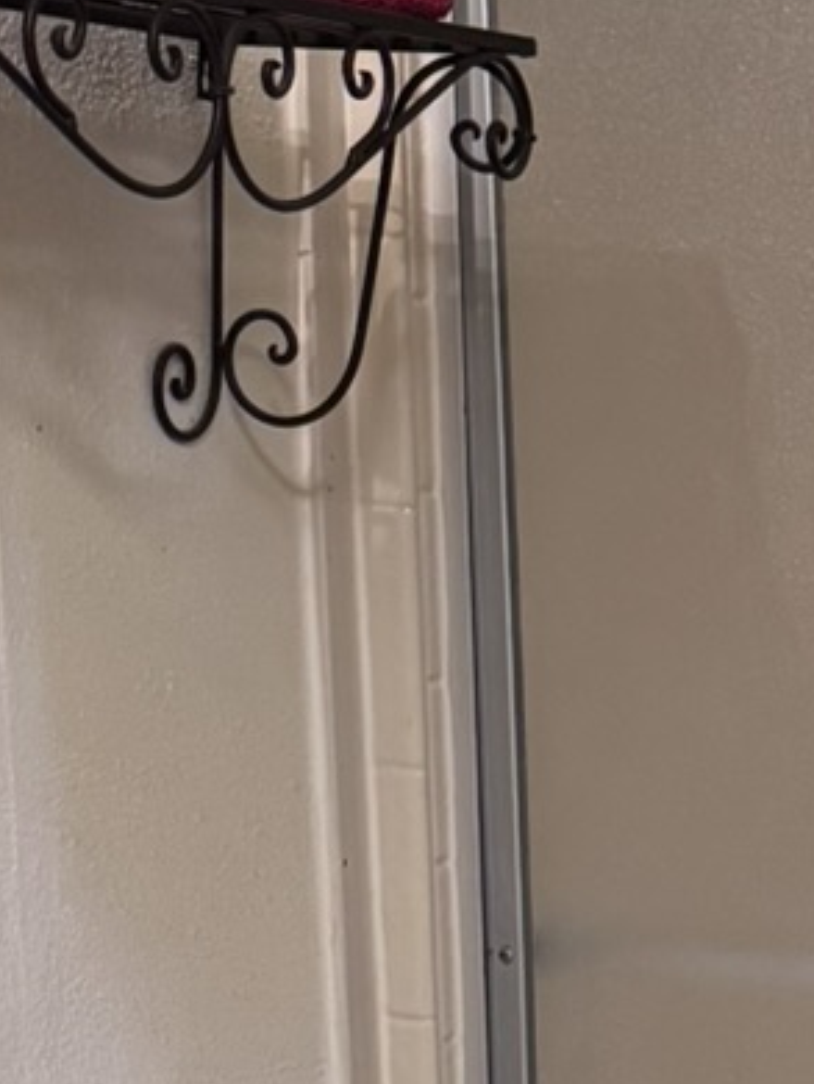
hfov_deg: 11.3
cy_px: 1512
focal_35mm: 126
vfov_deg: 14.8
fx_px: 3946
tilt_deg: -16.6
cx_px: 1261
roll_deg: -0.9
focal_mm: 6.76
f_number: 1.78
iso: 320
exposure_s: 1/60
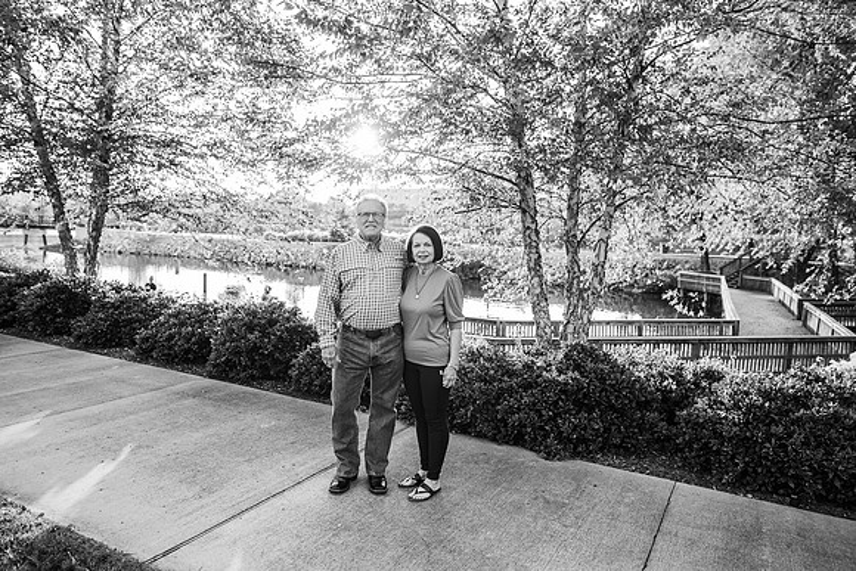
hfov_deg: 73.7
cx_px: 428
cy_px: 286
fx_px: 571
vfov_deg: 53.2
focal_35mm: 24
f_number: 3.2
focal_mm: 24
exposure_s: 1/320
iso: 250
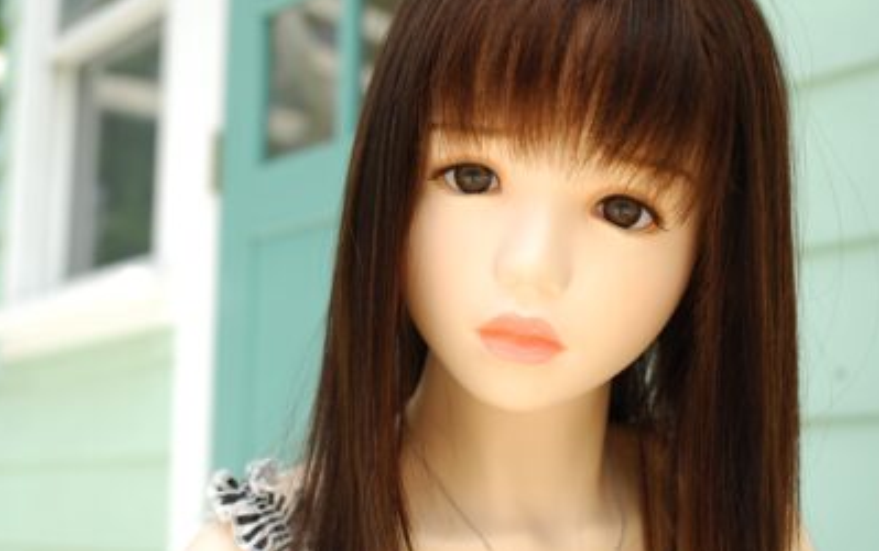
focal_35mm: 60
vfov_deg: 21.8
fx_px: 1428
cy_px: 273
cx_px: 442
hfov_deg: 34.2
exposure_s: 1/400
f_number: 4
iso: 100
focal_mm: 35
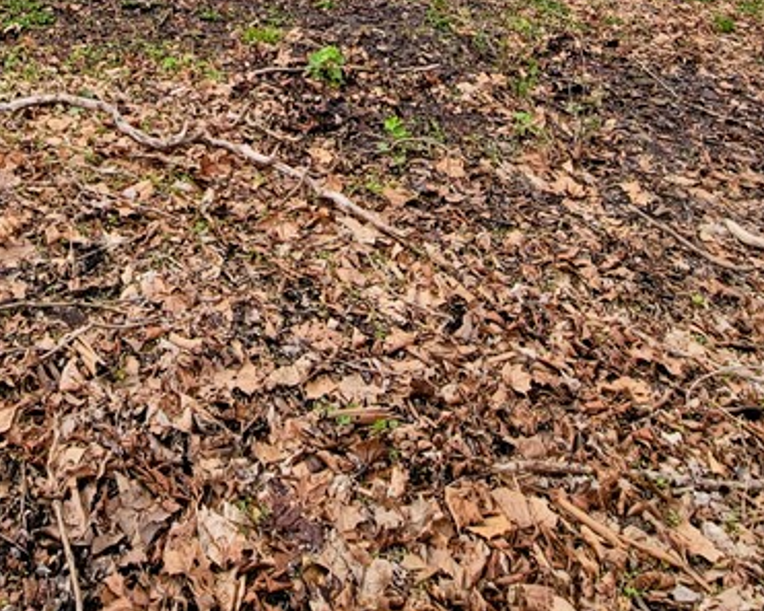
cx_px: 196
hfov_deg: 49.6
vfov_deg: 33.0
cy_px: -156
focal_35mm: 35
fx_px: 792
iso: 50
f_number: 2.2
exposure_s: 1/243
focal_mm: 2.2
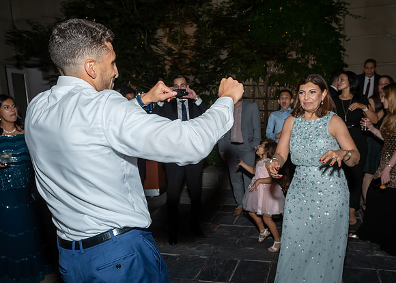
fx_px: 346
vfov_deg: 44.4
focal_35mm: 31
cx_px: 221
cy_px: 158
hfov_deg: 59.4
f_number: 5.6
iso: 500
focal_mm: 17
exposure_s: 1/250
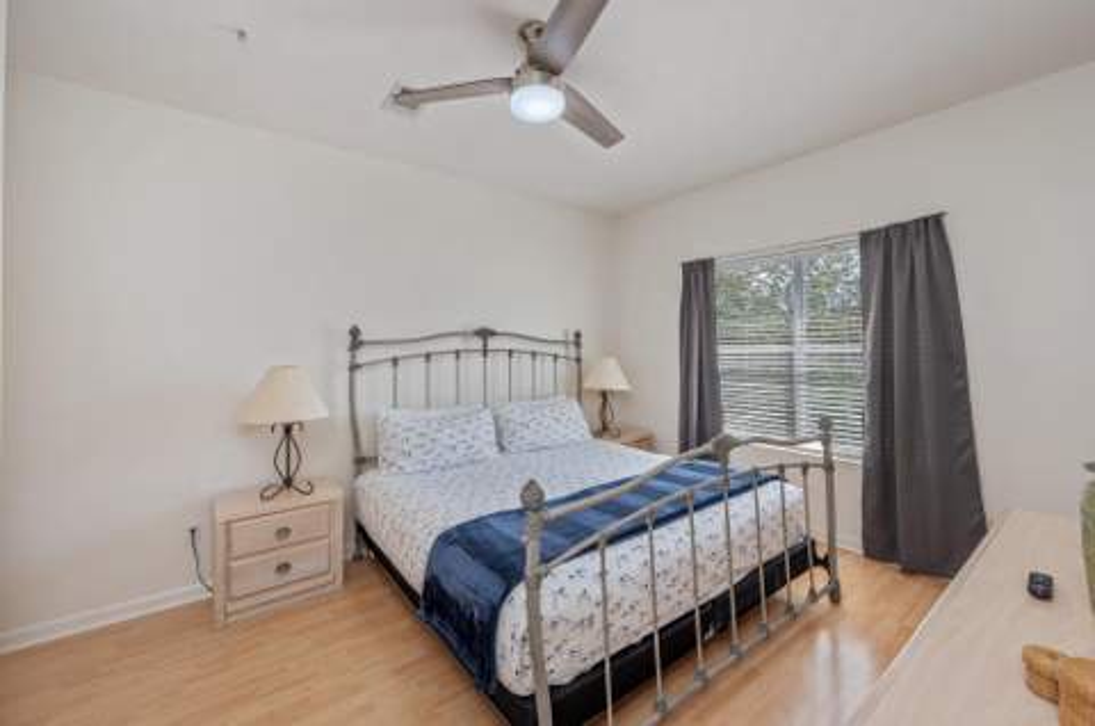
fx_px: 425
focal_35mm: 14
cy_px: 363
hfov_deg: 104.4
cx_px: 548
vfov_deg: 81.0
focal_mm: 14
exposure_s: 1/30
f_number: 9
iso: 100
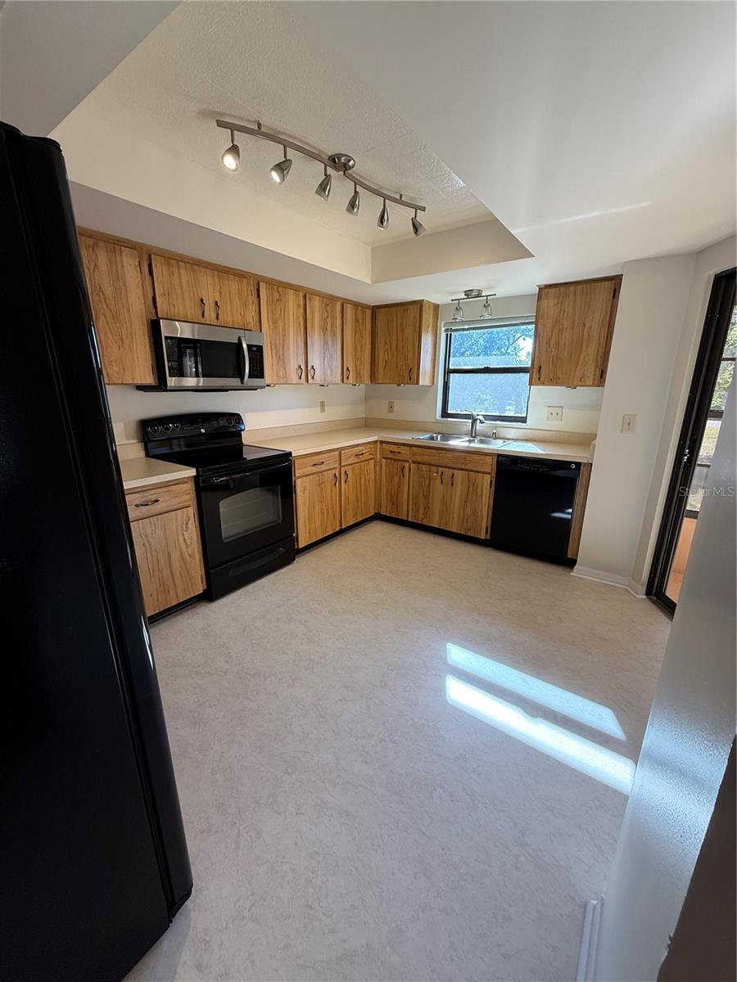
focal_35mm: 14
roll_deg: -1.3
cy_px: 491
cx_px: 368
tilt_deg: -14.8
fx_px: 397
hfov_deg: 85.7
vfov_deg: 102.1
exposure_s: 1/120
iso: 125
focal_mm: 2.22
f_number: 2.2
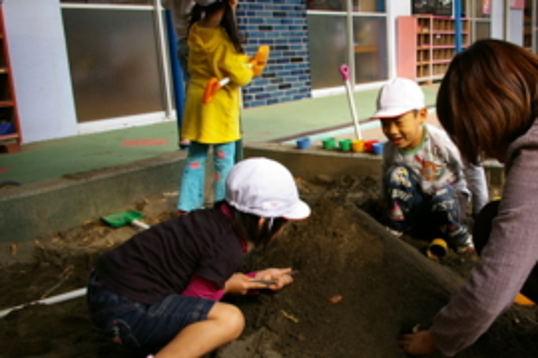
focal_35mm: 40
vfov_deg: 33.4
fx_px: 598
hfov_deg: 46.9
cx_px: 395
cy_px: 202
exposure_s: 1/90
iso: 200
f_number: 5.6
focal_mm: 18
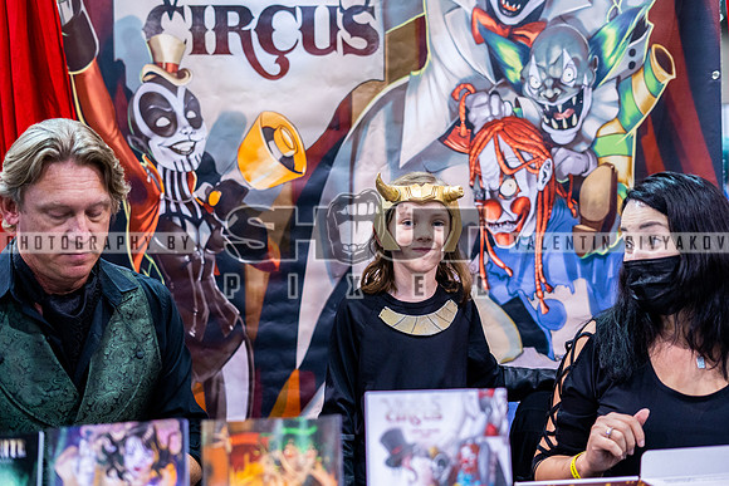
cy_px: 243
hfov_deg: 38.5
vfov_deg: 26.2
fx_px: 1043
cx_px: 364
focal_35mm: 52
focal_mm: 50
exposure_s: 1/320
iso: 2000
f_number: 2.5
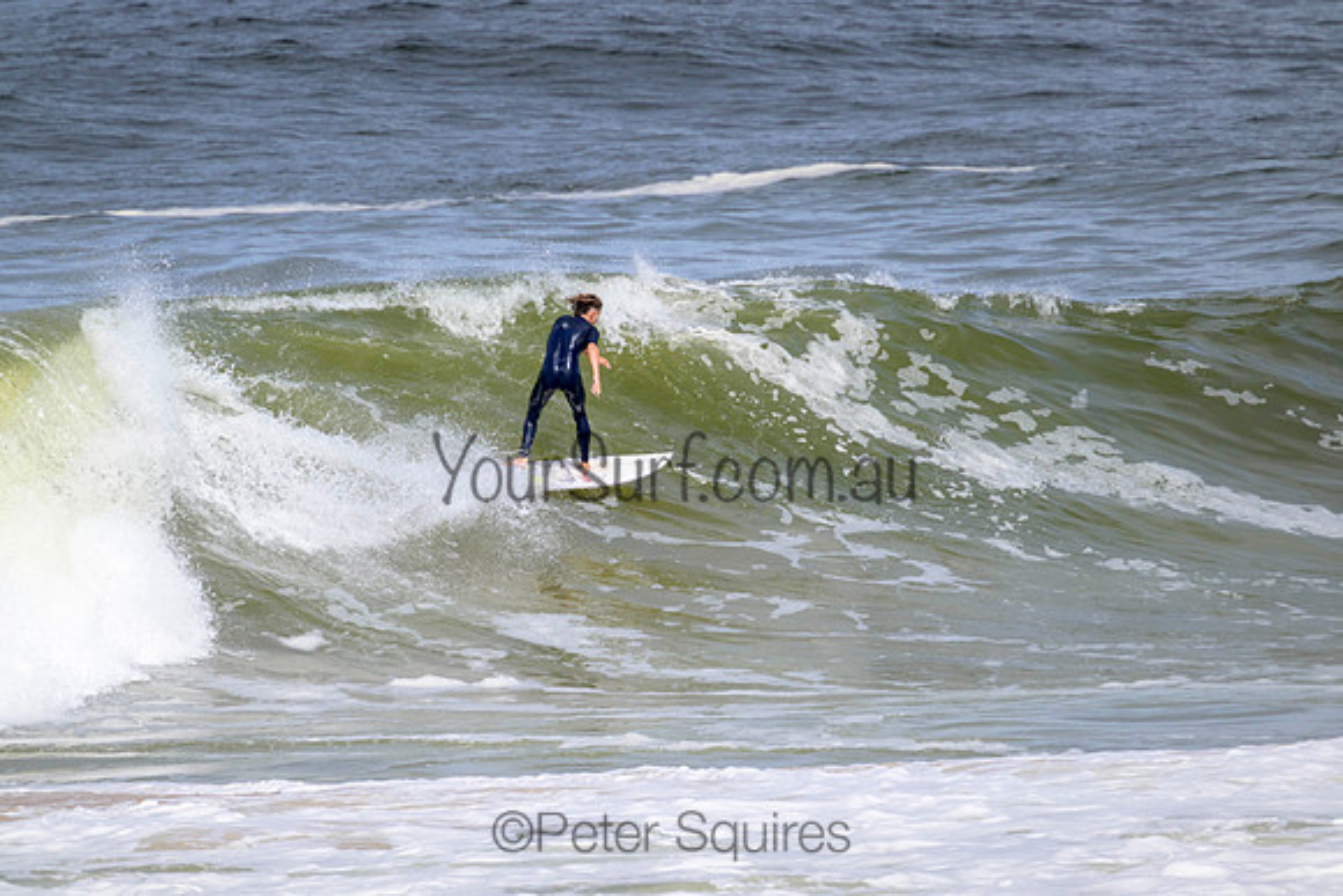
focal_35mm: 800
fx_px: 29850
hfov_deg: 2.6
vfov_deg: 1.7
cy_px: 448
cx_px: 672
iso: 720
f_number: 11
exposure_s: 1/2000
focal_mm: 800
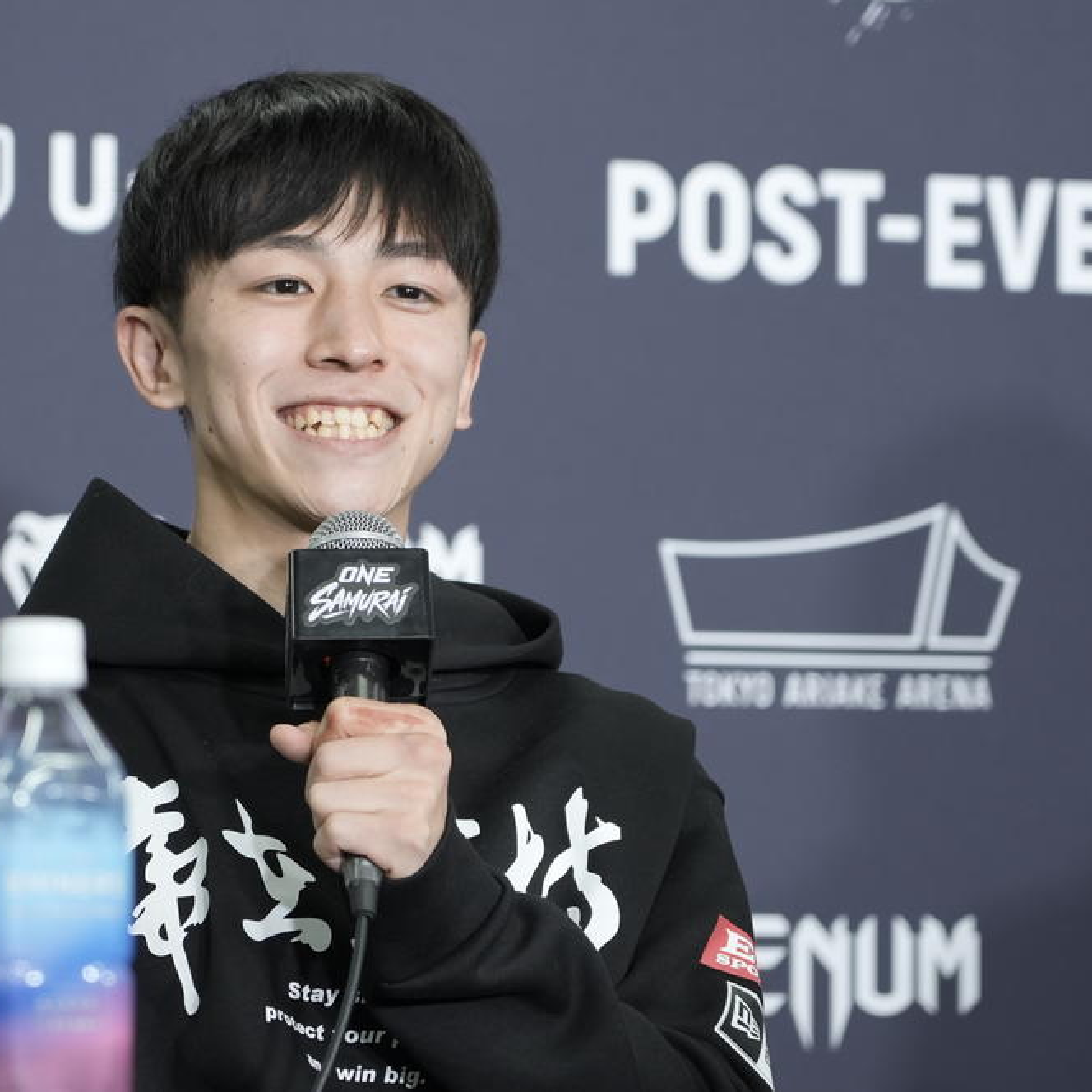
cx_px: 329
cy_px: 545
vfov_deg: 8.7
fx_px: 7174
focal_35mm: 201
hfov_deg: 8.7
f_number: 4
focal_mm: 105
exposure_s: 1/100
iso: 1000
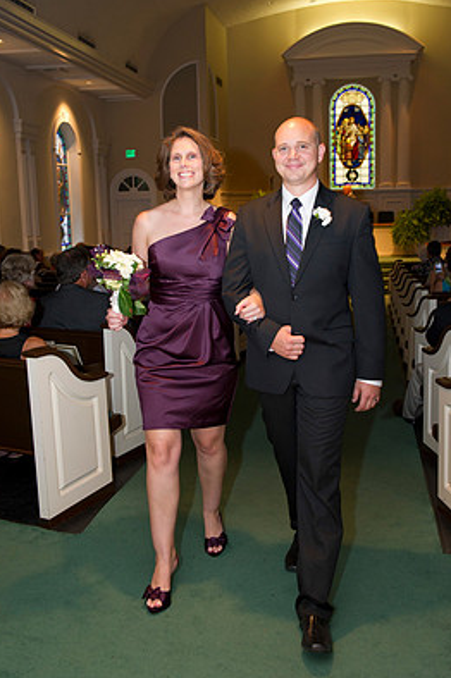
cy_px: 313
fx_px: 753
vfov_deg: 48.5
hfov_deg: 33.3
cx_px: 245
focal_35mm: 40
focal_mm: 35
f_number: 4
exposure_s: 1/60
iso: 1600
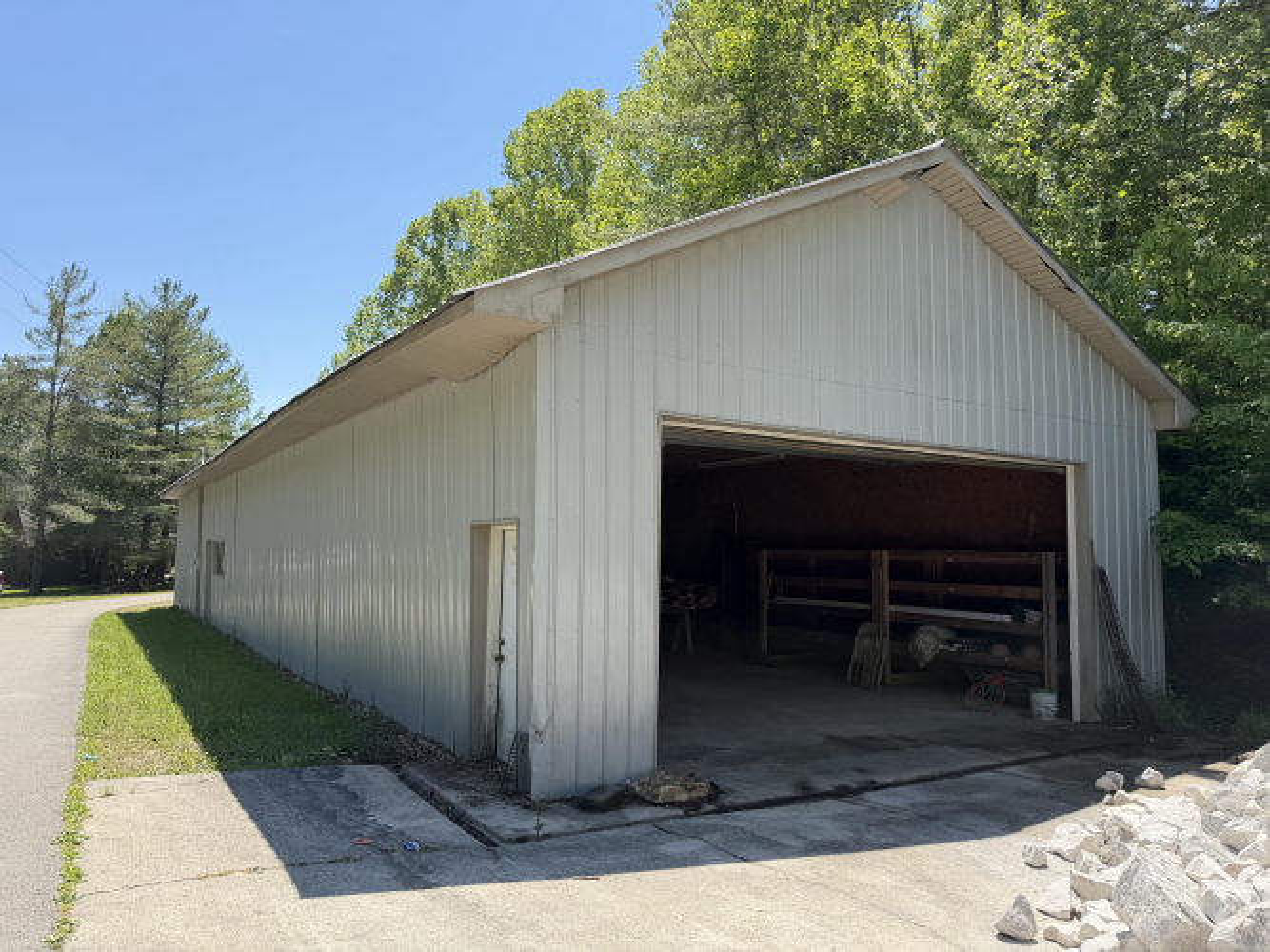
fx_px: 880
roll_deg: -0.7
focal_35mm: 24
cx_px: 635
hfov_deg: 71.6
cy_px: 476
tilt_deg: +4.1
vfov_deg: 56.8
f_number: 1.78
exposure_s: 1/2703
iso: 80
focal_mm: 6.76
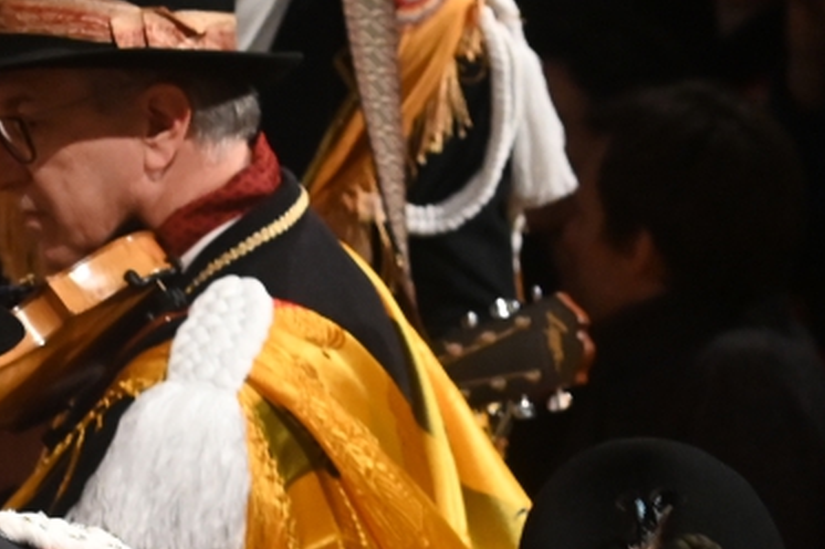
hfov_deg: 4.7
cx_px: -124
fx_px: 9937
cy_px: 607
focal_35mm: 434
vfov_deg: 3.2
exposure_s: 1/125
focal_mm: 90
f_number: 3.2
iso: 3200
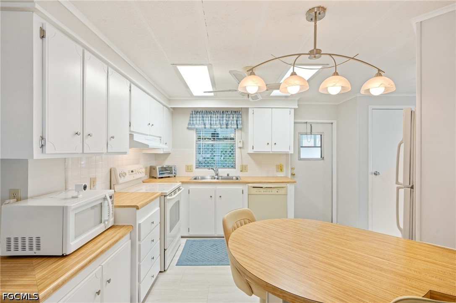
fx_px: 209
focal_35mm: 16
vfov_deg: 72.0
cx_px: 228
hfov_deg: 95.0
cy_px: 152
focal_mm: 16.5
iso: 100
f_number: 8
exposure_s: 1/4
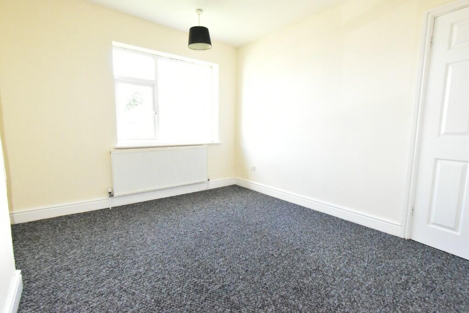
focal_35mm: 16
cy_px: 156
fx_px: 215
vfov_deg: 72.1
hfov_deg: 95.0
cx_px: 234
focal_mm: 11
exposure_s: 1/200
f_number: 11
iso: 12800
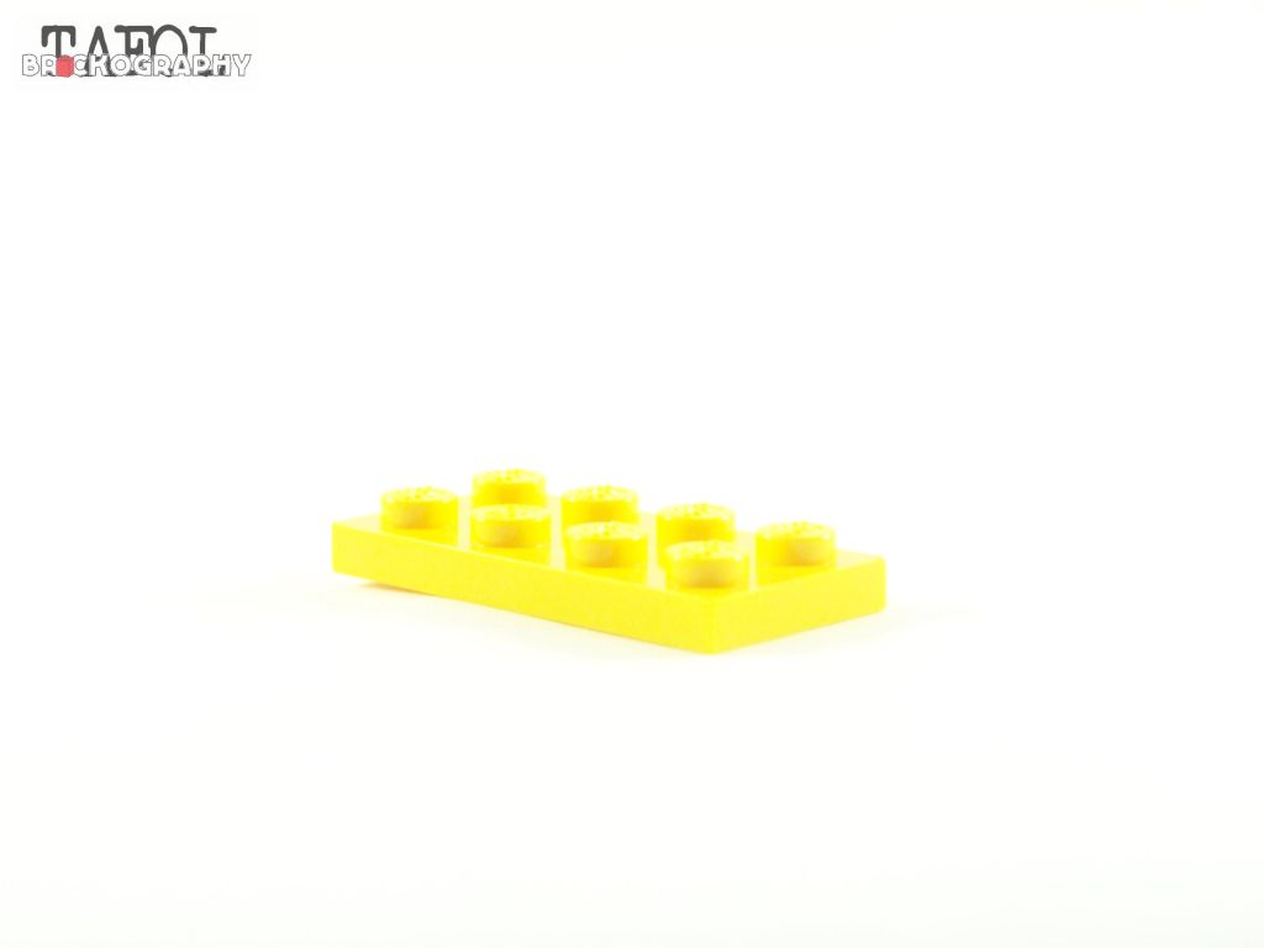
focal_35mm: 105
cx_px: 632
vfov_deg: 14.1
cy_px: 474
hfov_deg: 18.7
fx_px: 3834
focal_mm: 17.5
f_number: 4
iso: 400
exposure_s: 1/60
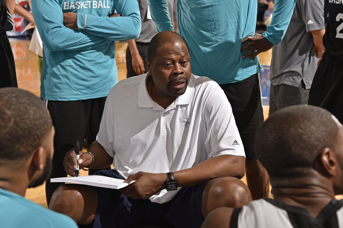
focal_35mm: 58
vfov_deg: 23.4
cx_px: 172
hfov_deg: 34.5
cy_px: 114
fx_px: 553
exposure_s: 1/125
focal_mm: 58
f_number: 5
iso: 200
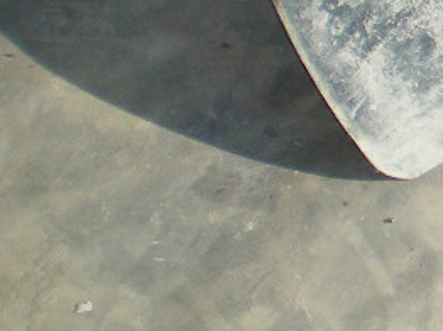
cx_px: 949
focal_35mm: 186
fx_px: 2378
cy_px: -150
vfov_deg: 7.8
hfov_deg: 9.7
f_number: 3.1
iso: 64
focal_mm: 6.3
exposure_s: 1/640
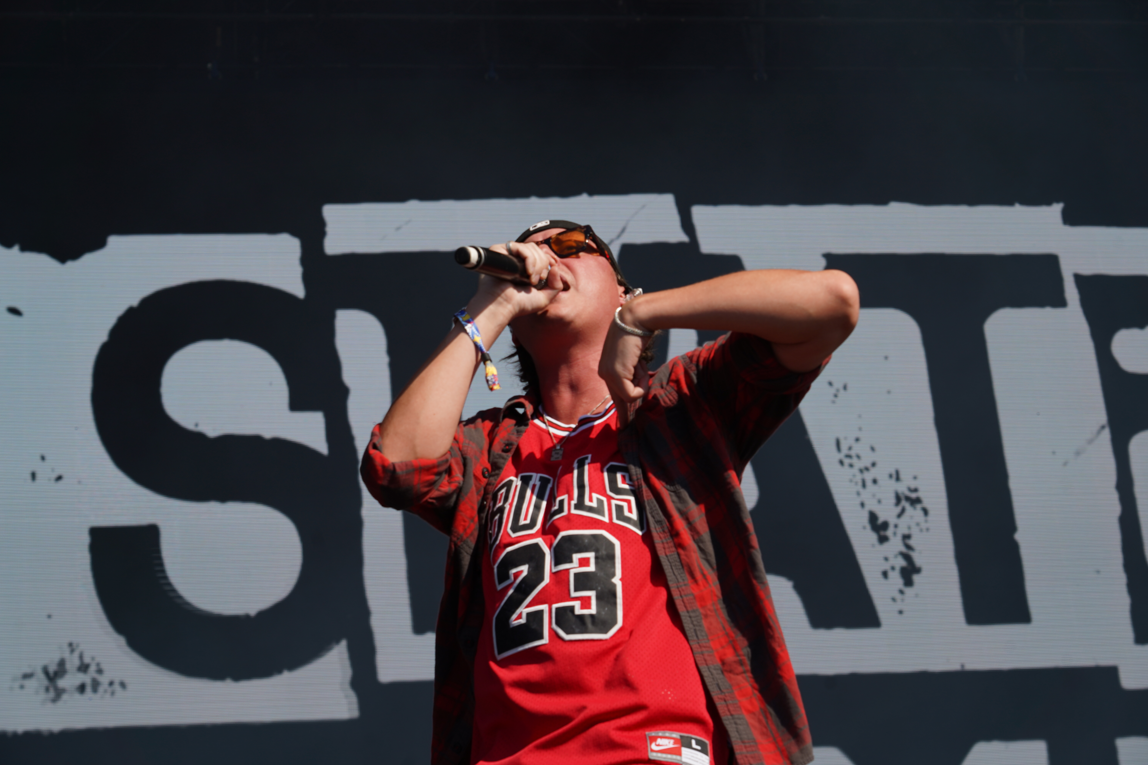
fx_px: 2997
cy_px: 382
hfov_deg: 21.7
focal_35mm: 94
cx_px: 574
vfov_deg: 14.6
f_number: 8
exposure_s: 1/400
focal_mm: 94
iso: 100
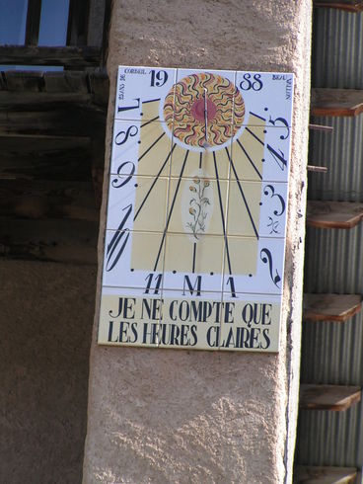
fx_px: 3157
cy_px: 242
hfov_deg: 6.6
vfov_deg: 8.8
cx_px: 182
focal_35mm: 226
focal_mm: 34.5
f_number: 4.5
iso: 50
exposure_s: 1/250
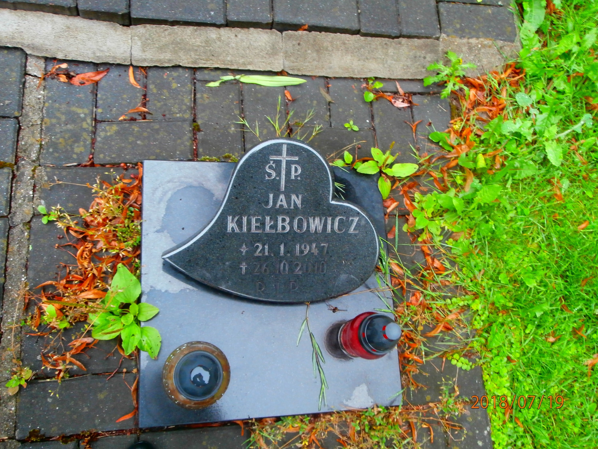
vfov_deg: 46.8
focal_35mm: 30
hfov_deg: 60.0
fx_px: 518
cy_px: 224
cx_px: 299
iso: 200
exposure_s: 1/40
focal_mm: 5.36
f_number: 3.5
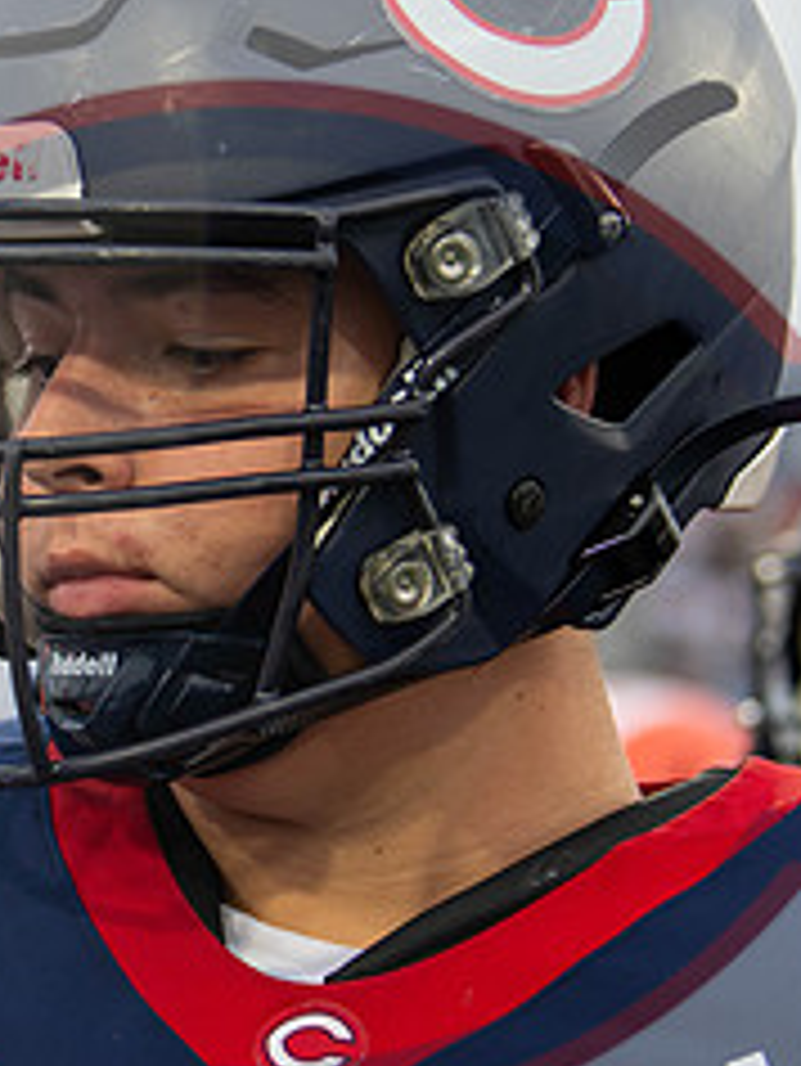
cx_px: -26
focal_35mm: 192
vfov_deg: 10.3
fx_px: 5918
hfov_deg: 7.7
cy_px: 612
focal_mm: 70
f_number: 2.8
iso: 800
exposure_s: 1/1000
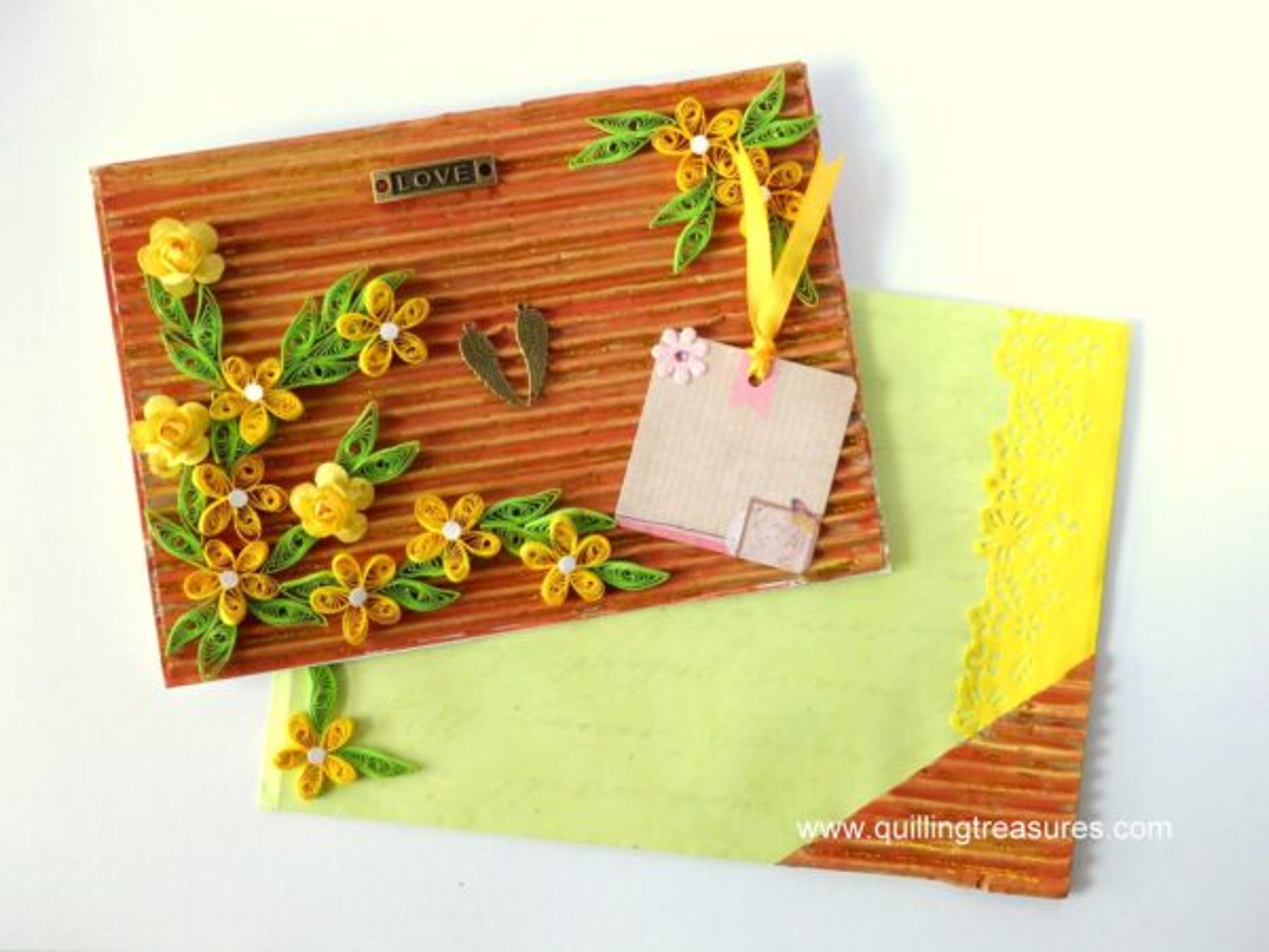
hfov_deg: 35.5
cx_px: 634
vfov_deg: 27.0
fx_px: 1980
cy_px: 476
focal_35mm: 54
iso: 100
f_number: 2.8
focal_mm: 9.8
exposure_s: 1/200
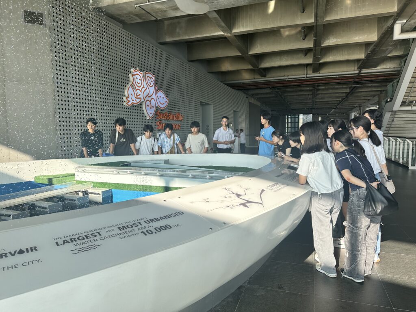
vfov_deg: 56.8
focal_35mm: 24
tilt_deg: -5.1
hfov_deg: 71.6
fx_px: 288
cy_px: 156
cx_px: 208
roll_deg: +1.6
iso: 80
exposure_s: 1/1289
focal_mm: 6.86
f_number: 1.78
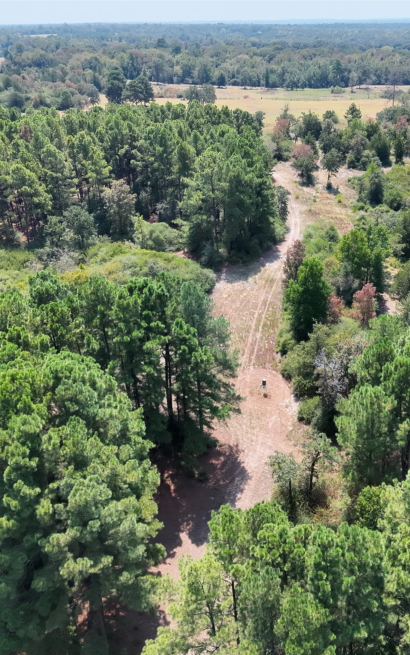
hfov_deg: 36.6
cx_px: 294
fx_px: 608
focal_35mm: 34
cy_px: 328
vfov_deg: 56.7
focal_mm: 6.72
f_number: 1.7
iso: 290
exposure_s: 1/4000
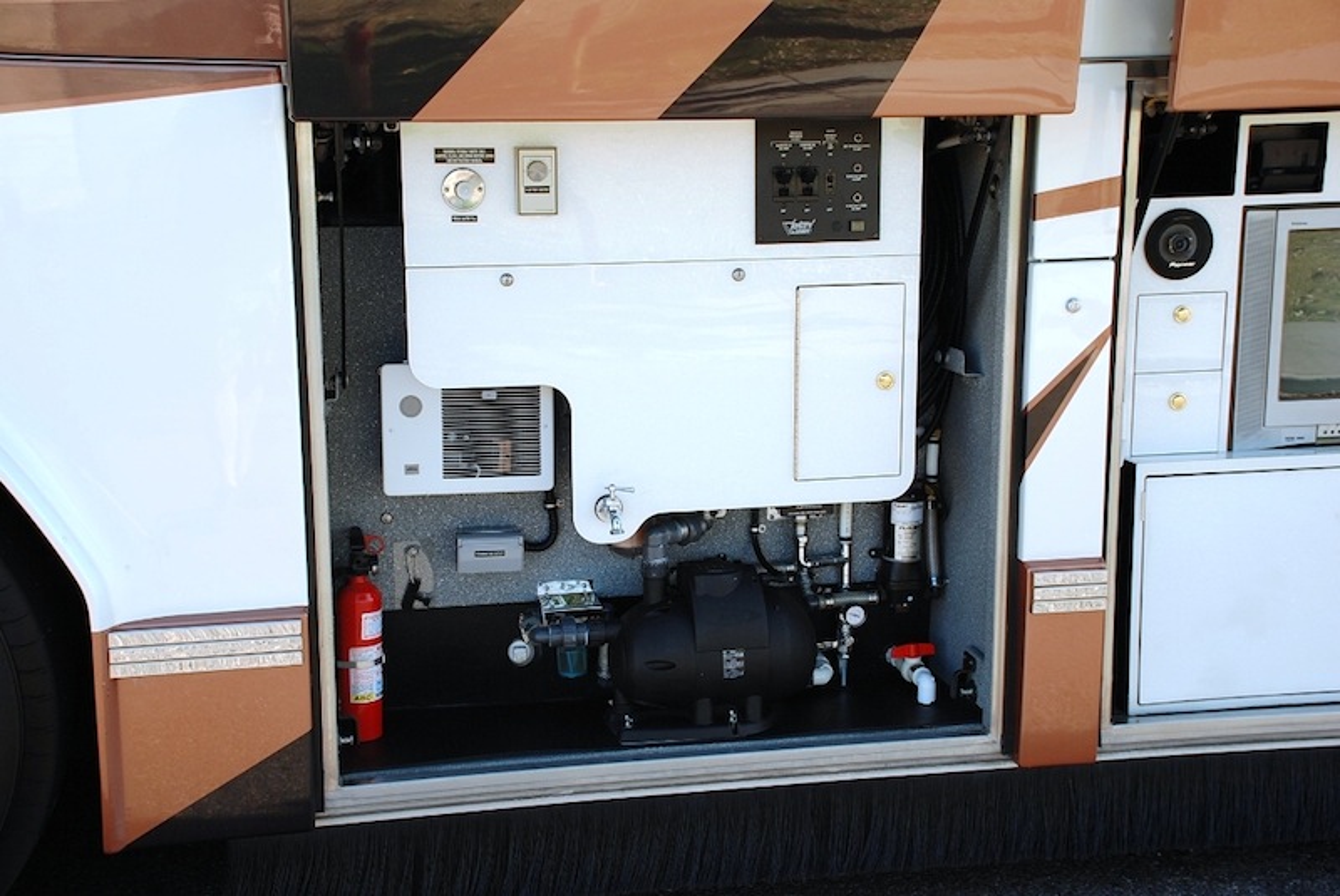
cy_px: 448
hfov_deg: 41.1
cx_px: 670
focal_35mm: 48
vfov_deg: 28.1
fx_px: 1788
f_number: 5.6
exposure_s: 1/125
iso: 100
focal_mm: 32
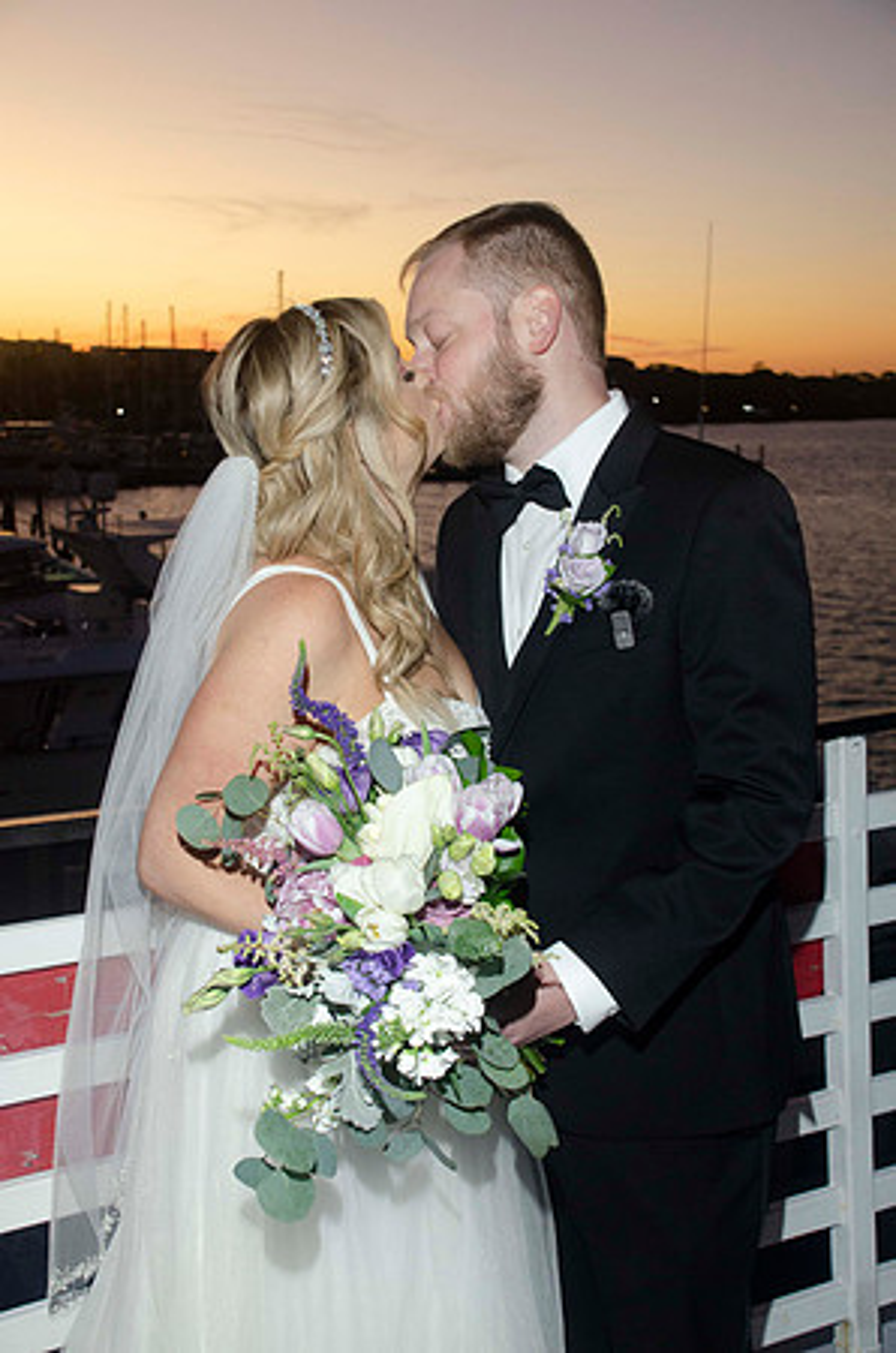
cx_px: 448
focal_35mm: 46
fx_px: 1744
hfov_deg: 28.8
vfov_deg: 42.4
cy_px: 676
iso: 800
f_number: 5.6
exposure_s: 1/100
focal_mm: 31
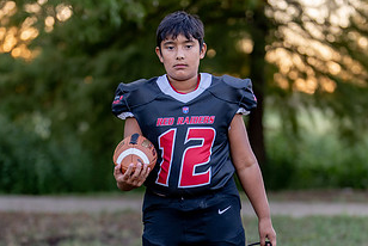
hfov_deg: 17.3
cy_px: 226
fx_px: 1207
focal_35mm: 118
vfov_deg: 11.6
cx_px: 184
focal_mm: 50
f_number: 1.2
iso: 100
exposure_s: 1/320
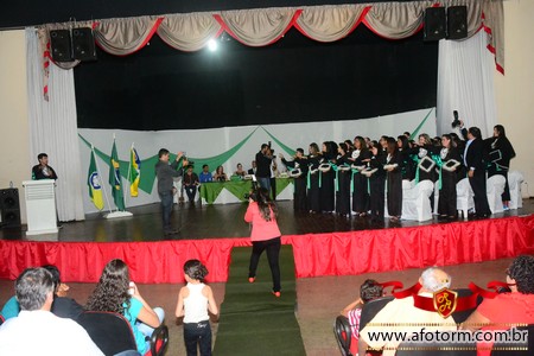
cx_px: 267
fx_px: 445
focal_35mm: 30
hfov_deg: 61.9
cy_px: 178
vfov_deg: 43.6
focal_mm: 20
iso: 3200
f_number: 5.6
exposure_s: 1/80
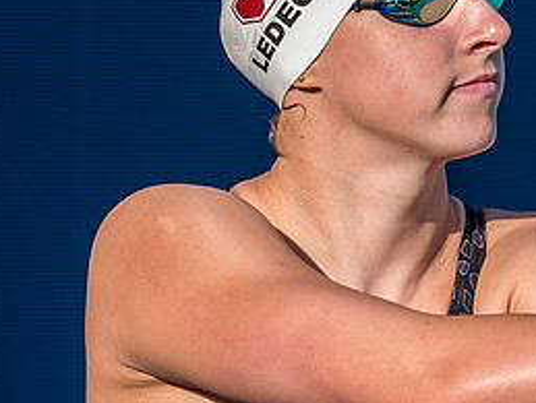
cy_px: 170
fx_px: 21227
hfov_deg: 1.4
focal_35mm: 1369
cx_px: 461
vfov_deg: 1.1
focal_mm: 200
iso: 500
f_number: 6.3
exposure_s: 1/1000
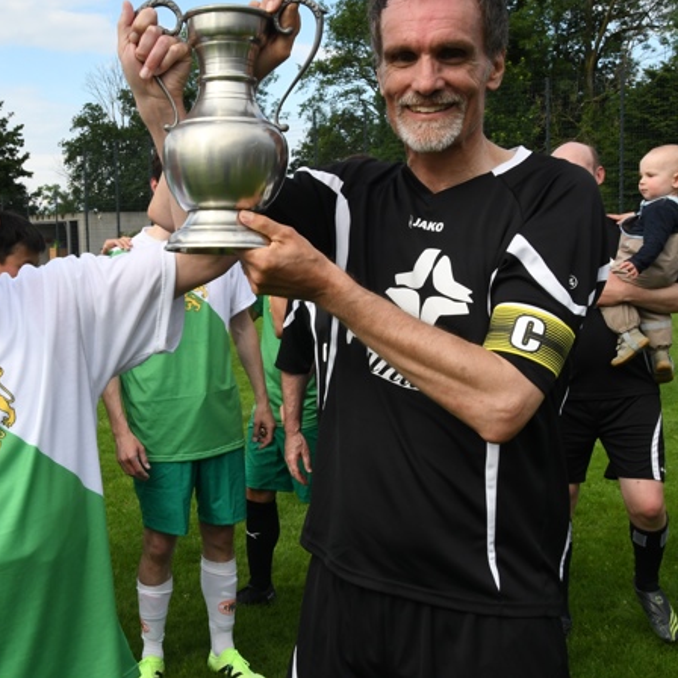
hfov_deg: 33.0
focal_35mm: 51
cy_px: 302
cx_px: 201
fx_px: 1130
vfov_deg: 33.4
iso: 1250
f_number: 16
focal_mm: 24
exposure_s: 1/400
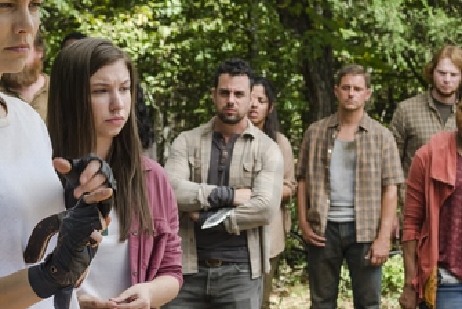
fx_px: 1528
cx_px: 254
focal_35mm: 119
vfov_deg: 11.5
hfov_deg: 17.2
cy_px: 228
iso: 200
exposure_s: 1/320
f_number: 4
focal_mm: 38
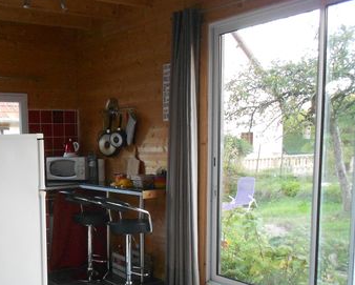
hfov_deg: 39.8
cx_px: 82
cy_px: 195
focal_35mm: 45
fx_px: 473
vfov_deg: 33.1
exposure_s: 1/30
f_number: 3.2
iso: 320
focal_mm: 4.6
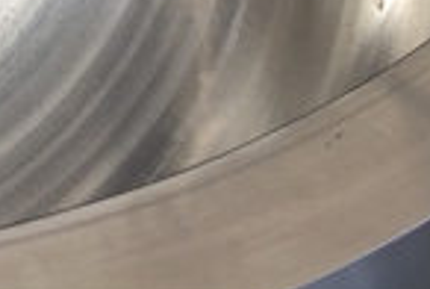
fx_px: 1604
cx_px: -277
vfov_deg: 9.2
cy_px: -414
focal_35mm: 134
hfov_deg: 14.0
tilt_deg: -55.7
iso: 40
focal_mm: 4.15
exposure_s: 1/60
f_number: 2.2
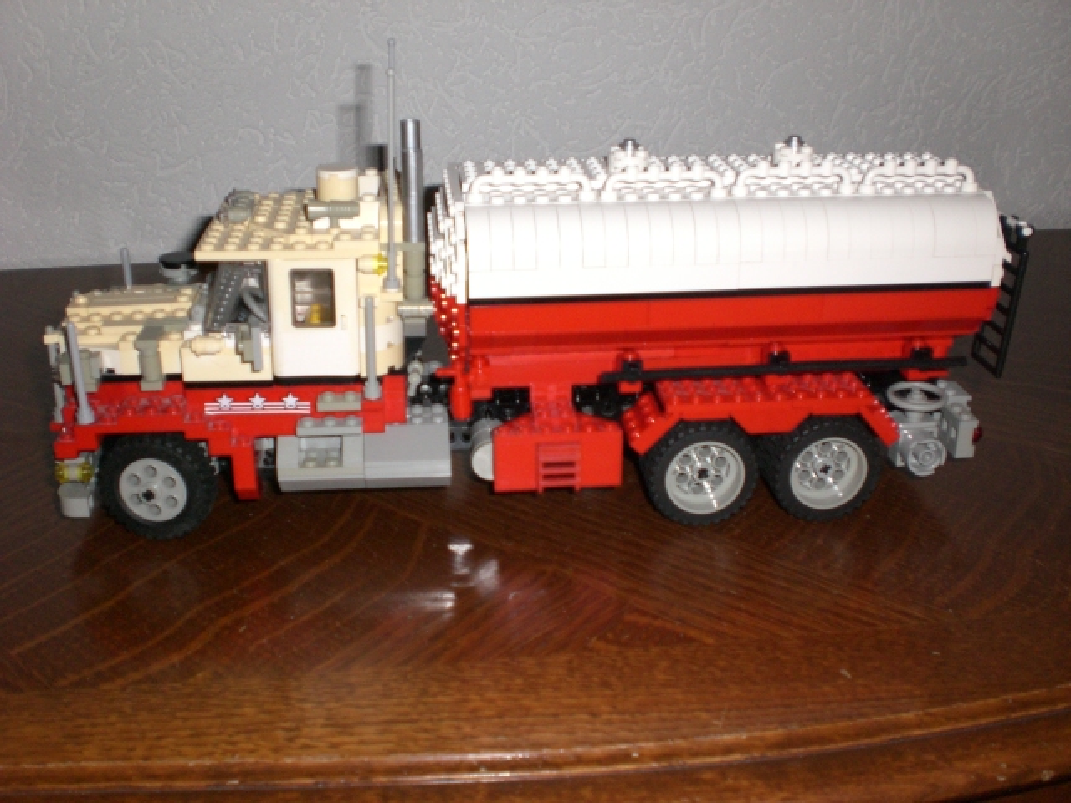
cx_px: 536
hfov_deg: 49.0
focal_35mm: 38
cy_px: 402
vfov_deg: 37.7
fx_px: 1176
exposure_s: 1/60
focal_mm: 6.3
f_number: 3.1
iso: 200
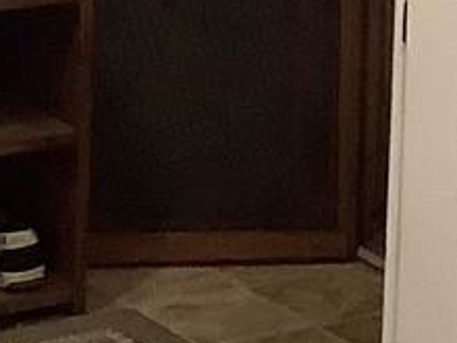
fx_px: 2970
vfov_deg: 6.3
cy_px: -426
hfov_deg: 8.8
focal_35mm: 225
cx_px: 139
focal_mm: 3.3
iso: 200
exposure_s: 1/60
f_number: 2.4
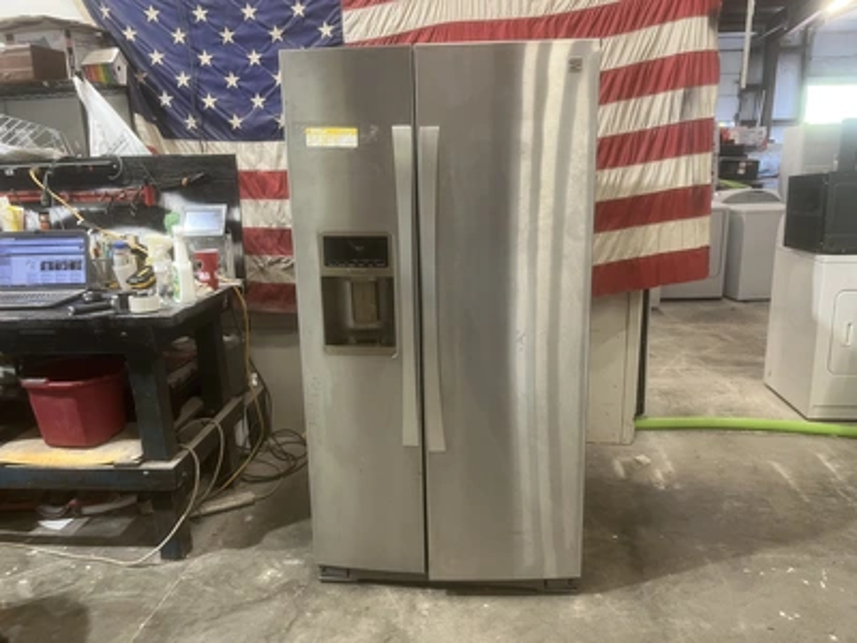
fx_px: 644
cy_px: 322
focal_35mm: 26
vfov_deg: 53.1
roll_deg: +2.1
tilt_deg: -13.4
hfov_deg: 67.3
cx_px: 428
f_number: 1.6
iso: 125
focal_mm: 5.1
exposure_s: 1/60
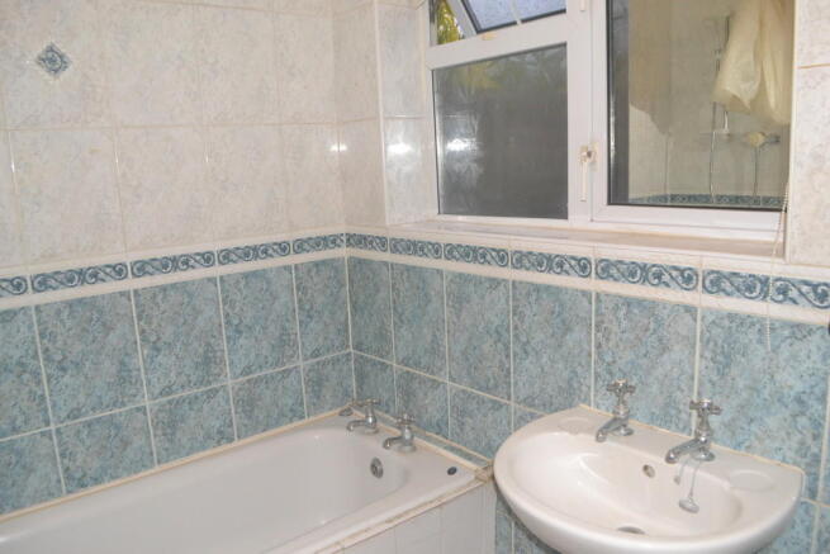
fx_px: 623
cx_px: 415
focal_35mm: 27
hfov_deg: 67.4
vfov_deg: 48.0
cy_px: 277
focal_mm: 18
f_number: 5.6
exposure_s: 1/60
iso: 1600
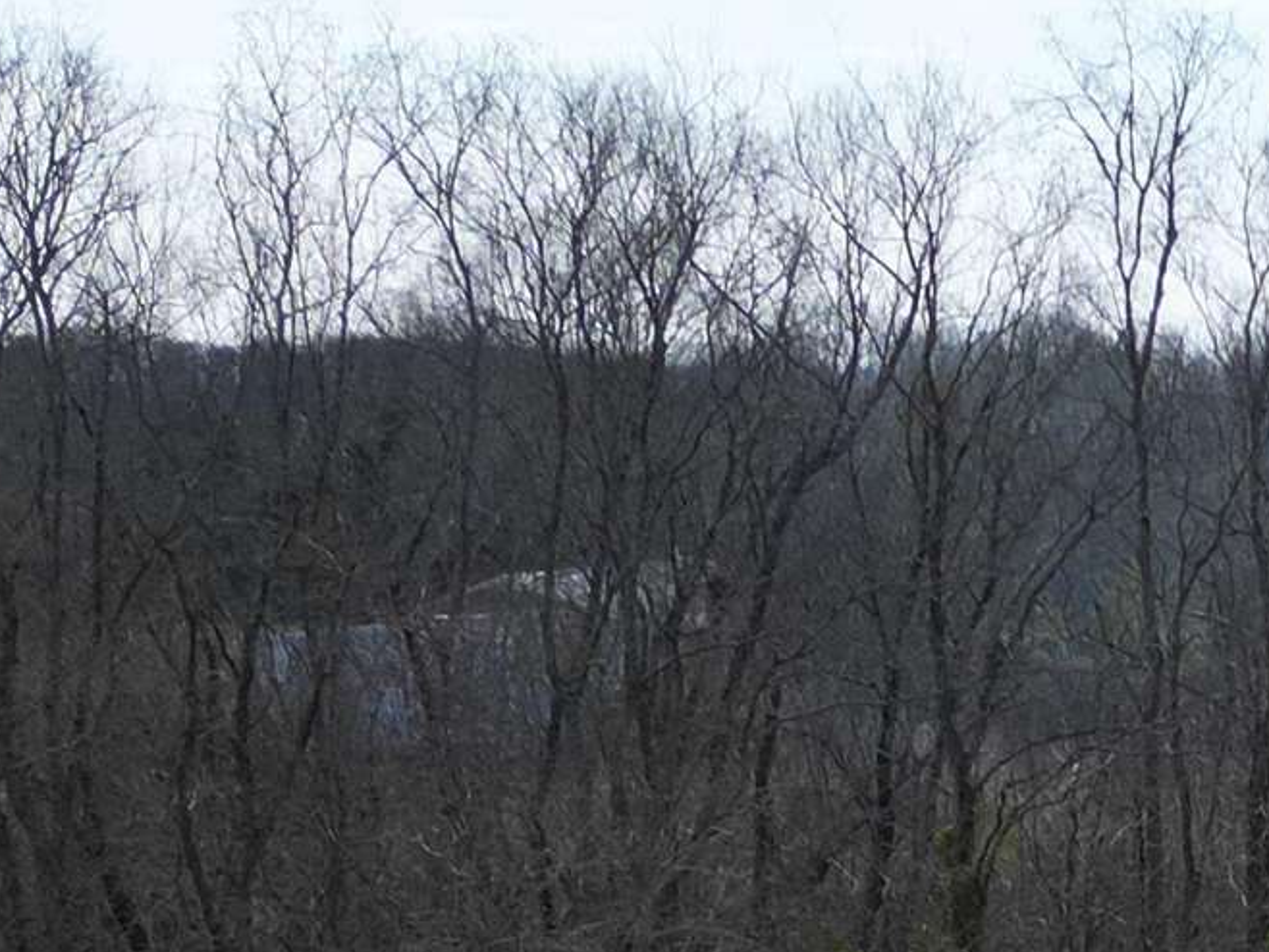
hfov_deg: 16.0
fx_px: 4107
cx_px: 1944
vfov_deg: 12.6
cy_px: 1384
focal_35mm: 112
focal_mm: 6.72
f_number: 1.7
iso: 100
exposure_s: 1/2500
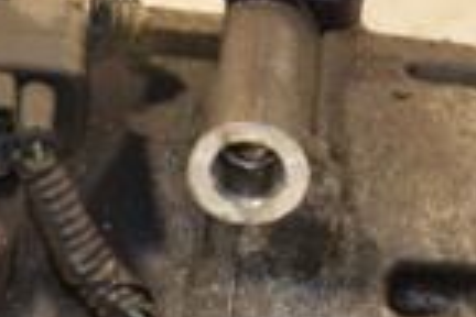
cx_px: -7
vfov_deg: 3.1
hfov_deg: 4.7
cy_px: 360
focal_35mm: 437
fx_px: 5778
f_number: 5.3
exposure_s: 1/100
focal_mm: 70
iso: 800
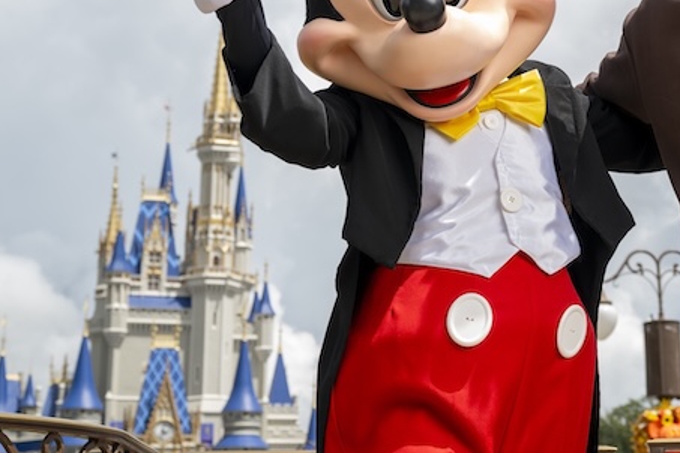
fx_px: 1568
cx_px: 528
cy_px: 62
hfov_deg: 24.2
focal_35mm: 83
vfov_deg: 16.3
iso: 50
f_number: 6.3
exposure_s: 1/200
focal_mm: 47
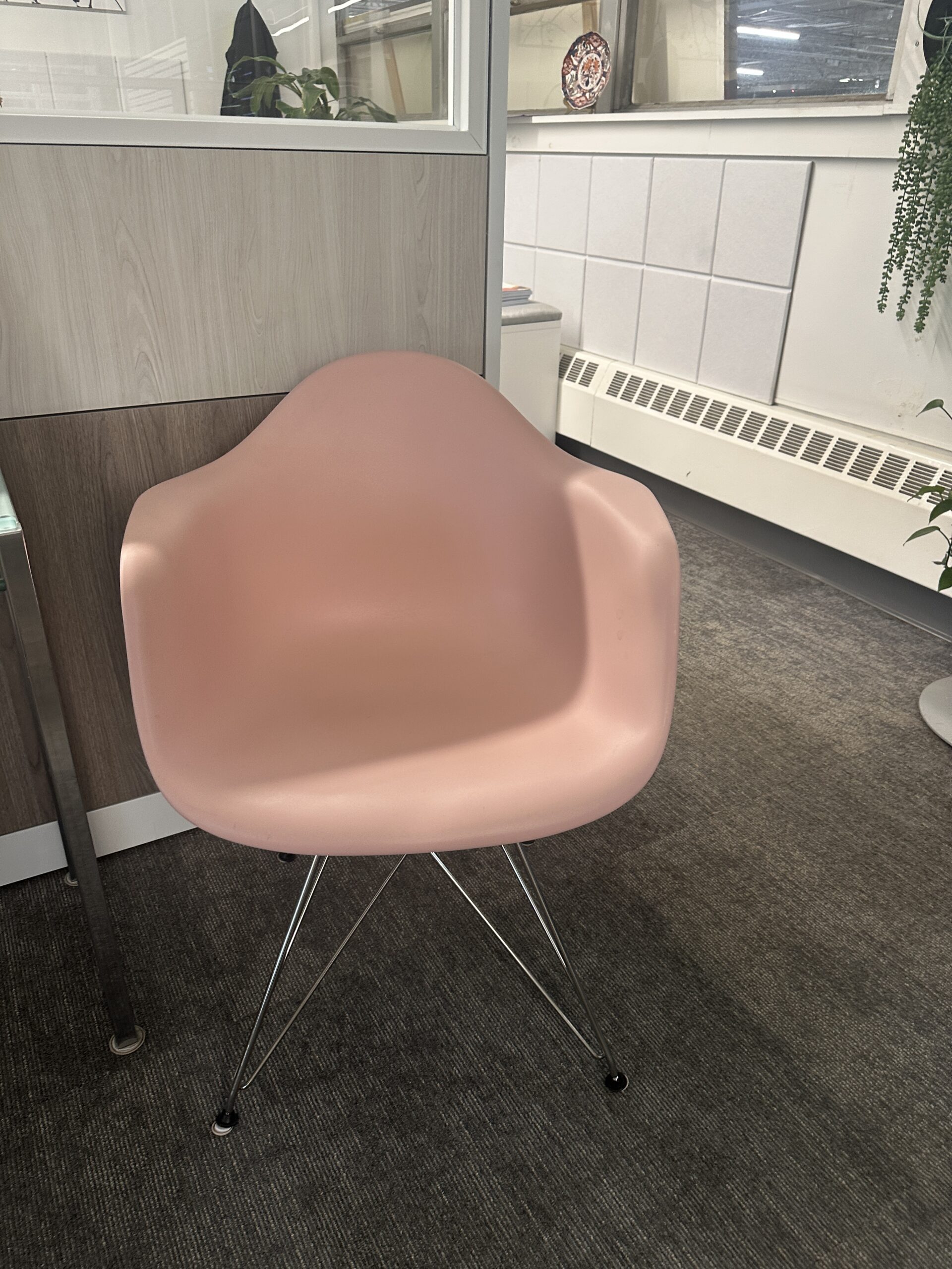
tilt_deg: -25.9
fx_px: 880
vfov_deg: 71.6
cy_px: 634
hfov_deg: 56.8
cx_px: 476
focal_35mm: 24
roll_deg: -0.5
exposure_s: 1/60
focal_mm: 6.86
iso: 200
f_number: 1.78
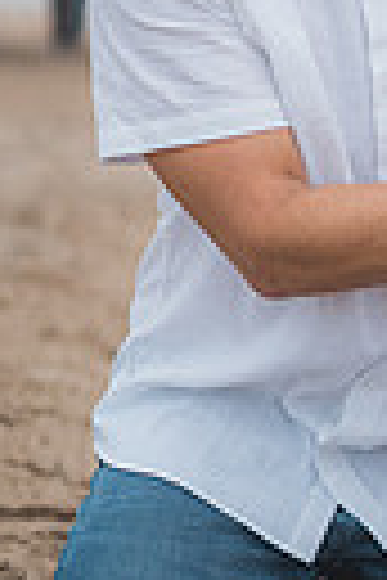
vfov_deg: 11.7
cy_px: 36
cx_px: 364
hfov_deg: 7.9
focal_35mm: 174
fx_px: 2806
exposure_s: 1/4000
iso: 160
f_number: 1.4
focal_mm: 50
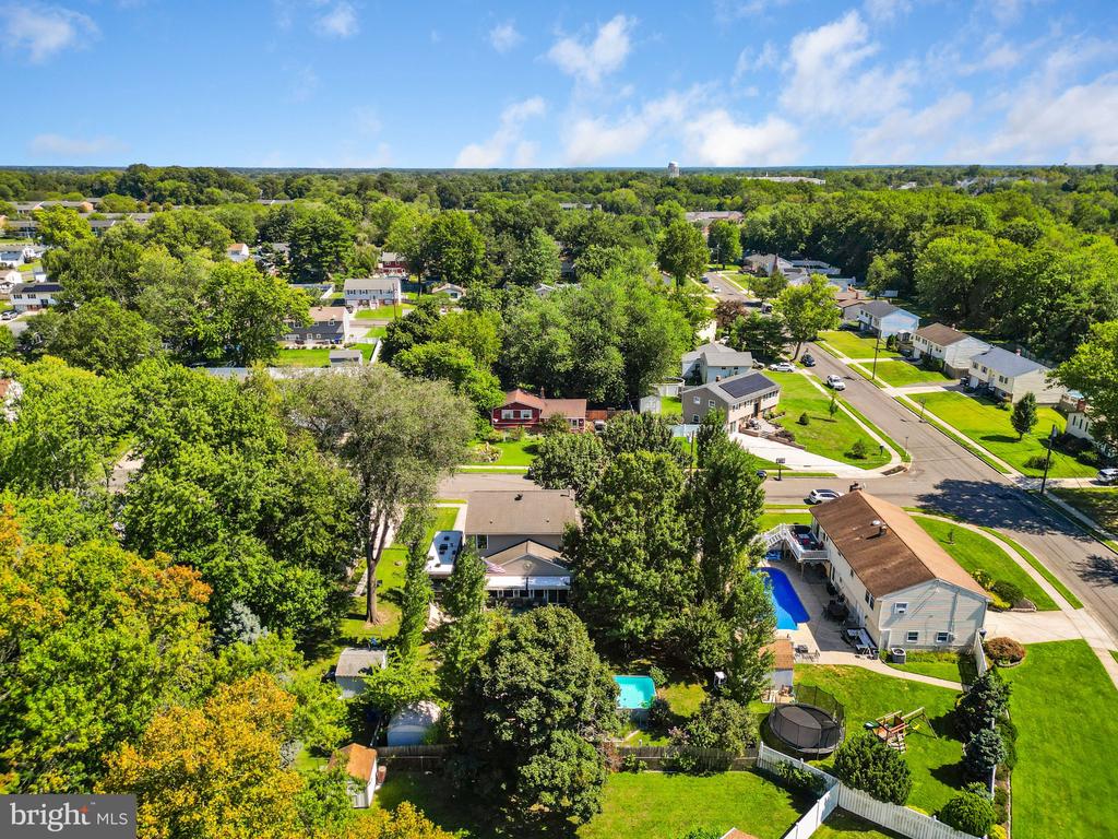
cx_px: 559
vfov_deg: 56.8
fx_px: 775
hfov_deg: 71.6
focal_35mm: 24
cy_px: 420
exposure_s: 1/2500
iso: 100
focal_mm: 6.72
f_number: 1.7
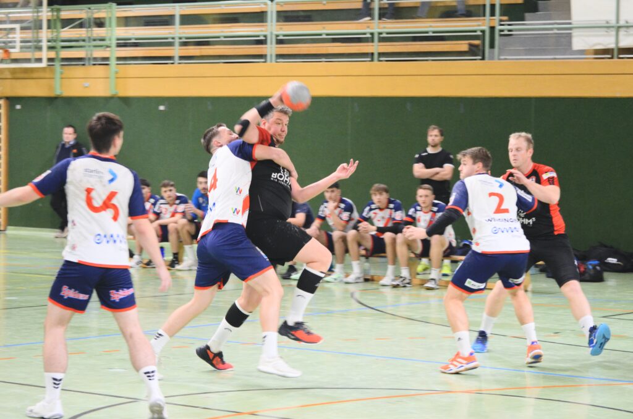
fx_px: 1632
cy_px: 210
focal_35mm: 93
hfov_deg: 22.0
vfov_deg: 14.6
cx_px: 316
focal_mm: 62
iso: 1600
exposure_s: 1/200
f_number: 4.2
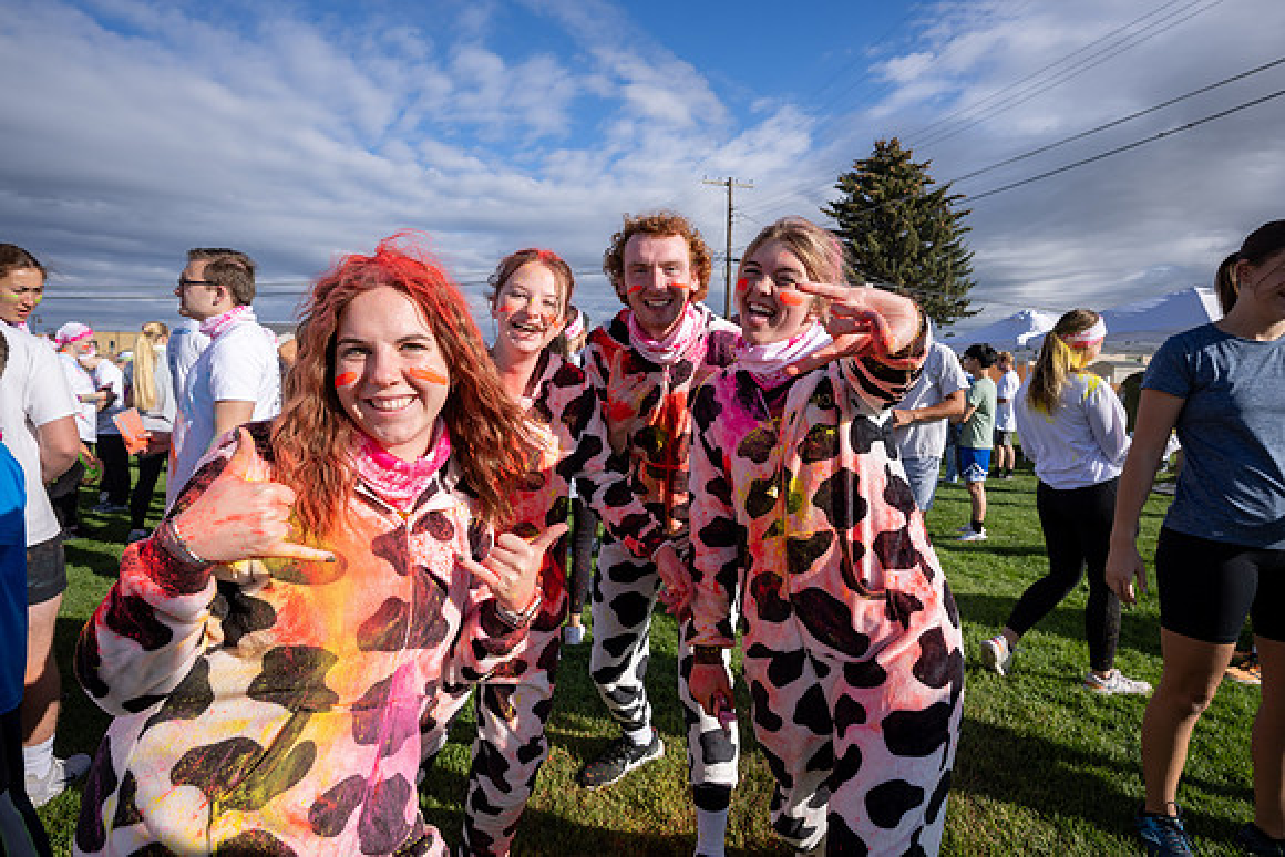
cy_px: 428
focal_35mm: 19
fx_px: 678
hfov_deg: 86.9
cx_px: 642
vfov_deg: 64.6
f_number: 8
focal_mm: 19
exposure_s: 1/320
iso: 100
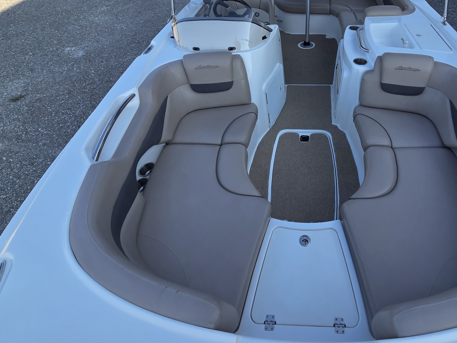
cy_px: 120
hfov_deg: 82.3
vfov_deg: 67.1
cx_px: 298
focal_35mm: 19
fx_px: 251
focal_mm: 2.2
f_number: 2.2
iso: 50
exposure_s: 1/809
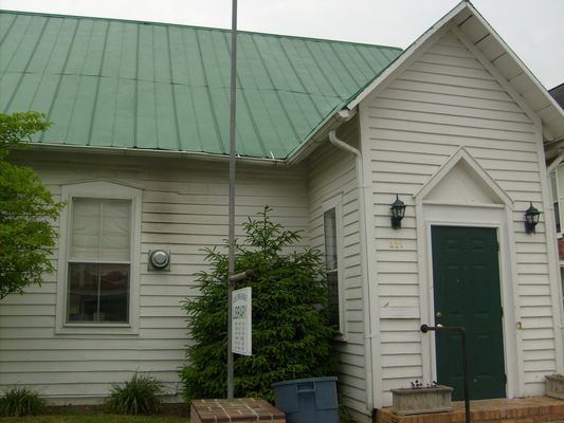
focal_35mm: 35
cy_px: 212
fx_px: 570
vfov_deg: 40.7
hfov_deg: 52.6
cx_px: 282
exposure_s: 1/250
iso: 80
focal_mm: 5.8
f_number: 7.1
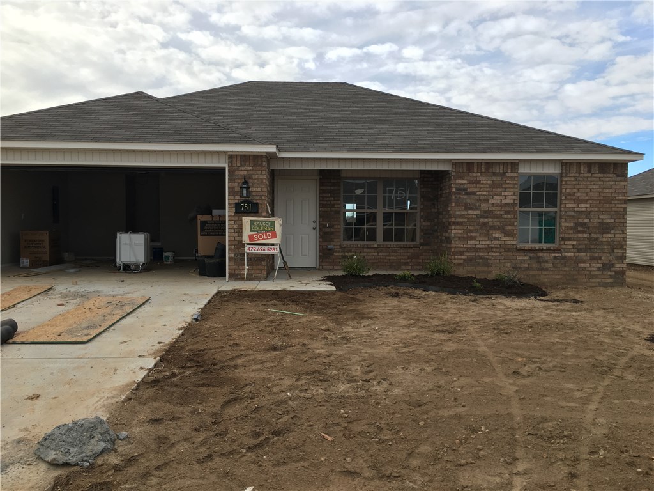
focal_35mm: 29
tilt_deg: -1.7
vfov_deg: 48.2
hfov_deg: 61.7
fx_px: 548
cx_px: 327
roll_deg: +0.9
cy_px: 246
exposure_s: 1/553
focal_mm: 4.15
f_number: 2.2
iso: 25
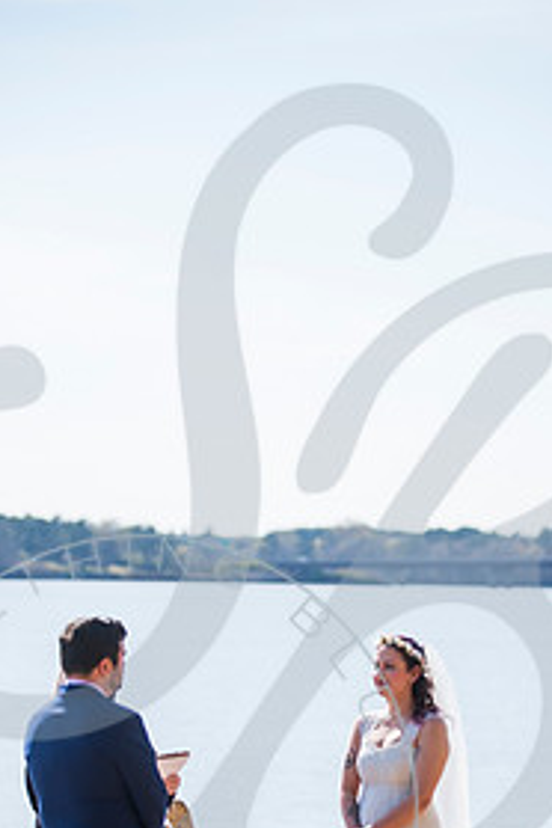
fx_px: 3519
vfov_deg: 13.4
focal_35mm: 153
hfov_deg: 9.0
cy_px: 585
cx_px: 276
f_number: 2.8
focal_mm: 95
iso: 100
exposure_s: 1/1000
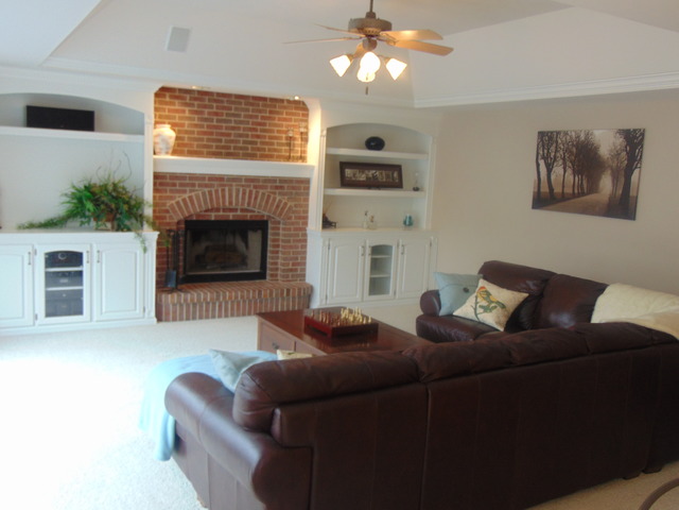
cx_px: 340
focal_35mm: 33
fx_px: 647
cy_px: 255
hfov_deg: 55.4
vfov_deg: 42.9
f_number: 3.2
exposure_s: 1/30
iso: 100
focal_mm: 5.8
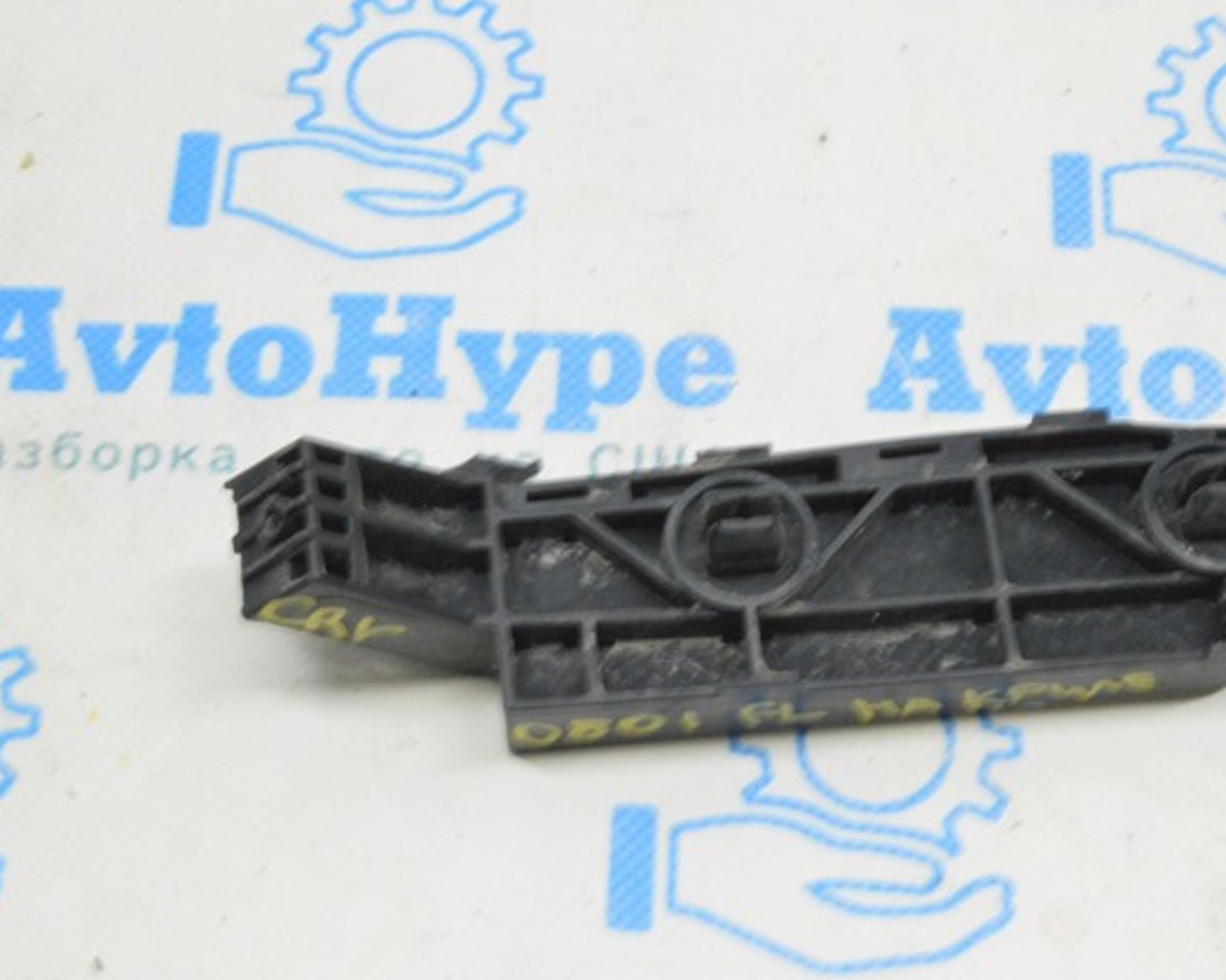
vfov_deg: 19.4
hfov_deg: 24.1
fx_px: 2866
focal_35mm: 79
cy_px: 492
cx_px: 739
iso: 6400
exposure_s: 1/15
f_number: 20
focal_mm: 46
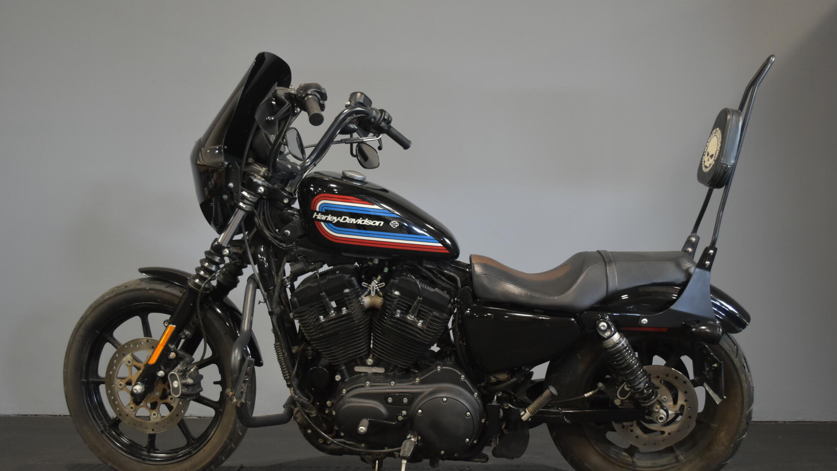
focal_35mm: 38
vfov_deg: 31.2
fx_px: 843
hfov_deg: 52.8
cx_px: 419
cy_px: 246
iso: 1100
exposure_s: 1/30
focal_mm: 24
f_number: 4
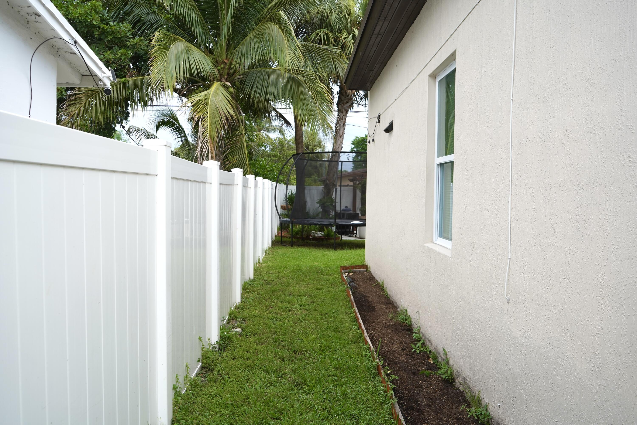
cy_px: 212
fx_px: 531
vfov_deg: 43.6
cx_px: 318
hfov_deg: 61.9
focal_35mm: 30
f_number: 6.3
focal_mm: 30
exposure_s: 1/125
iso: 250
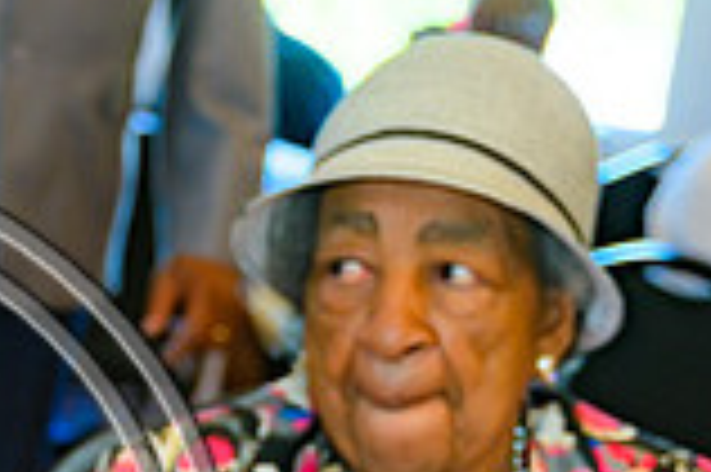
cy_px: 645
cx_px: -230
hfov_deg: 15.6
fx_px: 2466
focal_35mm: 125
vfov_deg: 10.7
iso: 64
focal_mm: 34
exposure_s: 1/100
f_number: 2.8
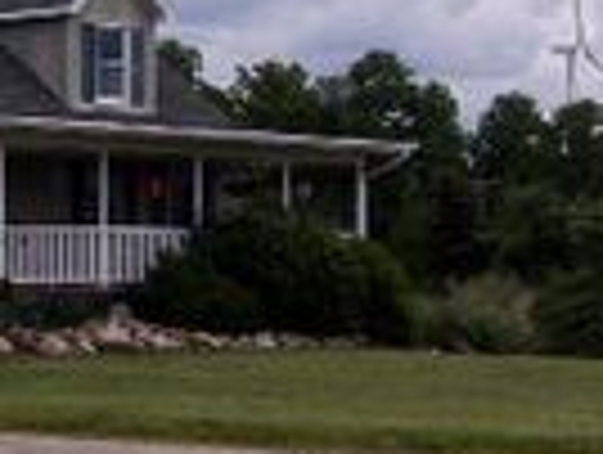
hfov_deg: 13.2
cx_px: -495
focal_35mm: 134
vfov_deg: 11.1
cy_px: 178
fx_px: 2338
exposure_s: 1/150
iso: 80
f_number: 11.8
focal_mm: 6.4
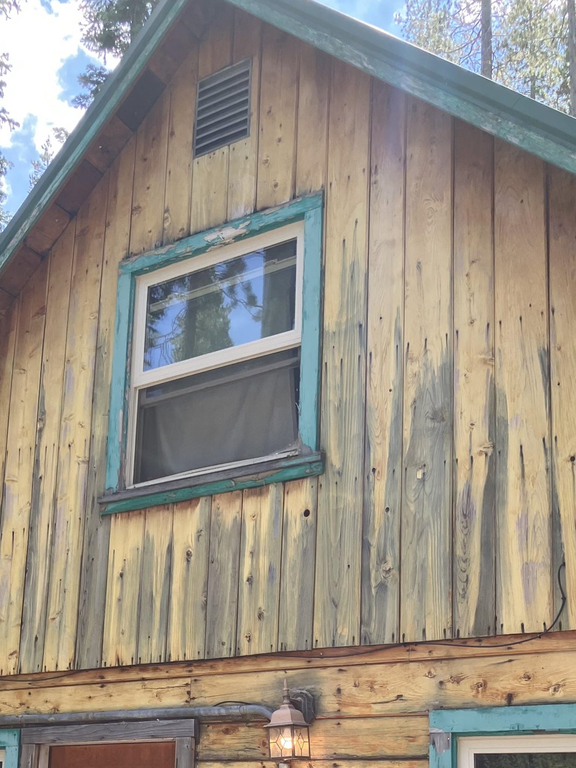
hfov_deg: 30.6
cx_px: 195
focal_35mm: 47
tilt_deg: +10.3
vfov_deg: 38.7
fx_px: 1043
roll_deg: -3.9
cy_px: 633
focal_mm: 3.99
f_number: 1.8
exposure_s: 1/268
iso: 32
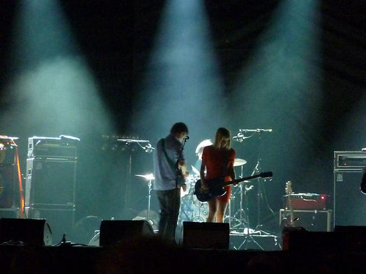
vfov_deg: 3.9
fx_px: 4060
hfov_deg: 5.2
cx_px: 183
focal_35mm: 384
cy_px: 137
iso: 3200
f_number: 5.9
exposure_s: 1/15
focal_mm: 68.8
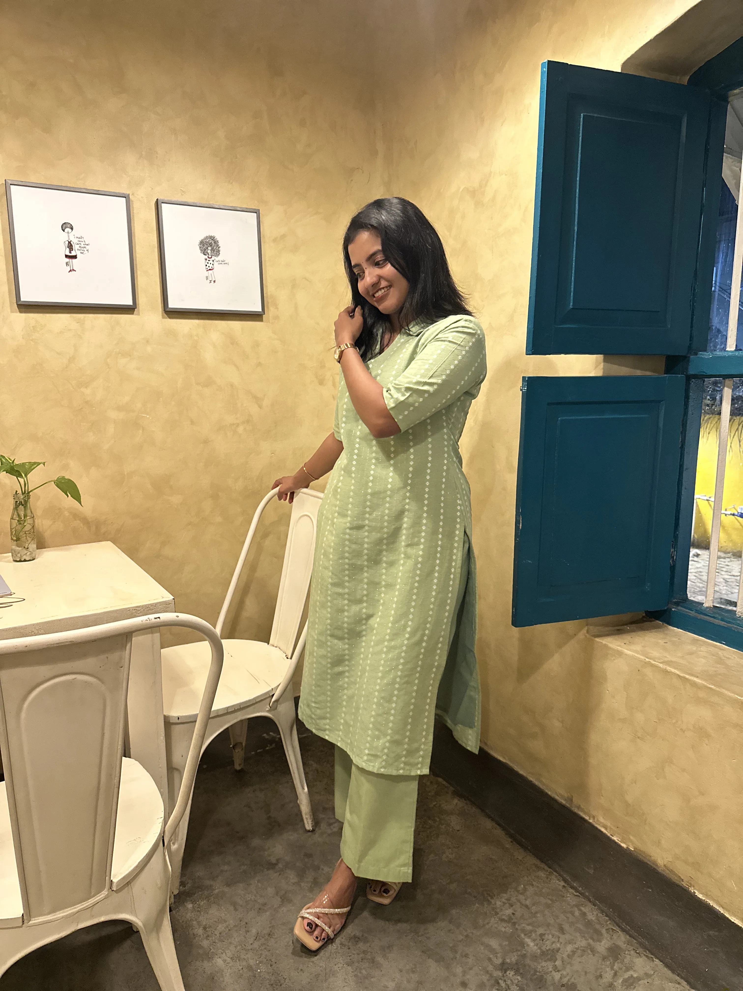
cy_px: 496
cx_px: 372
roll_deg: -0.7
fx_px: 687
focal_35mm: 24
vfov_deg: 71.6
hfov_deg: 56.8
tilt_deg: -9.1
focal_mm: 6.86
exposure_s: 1/33
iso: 640
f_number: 1.78
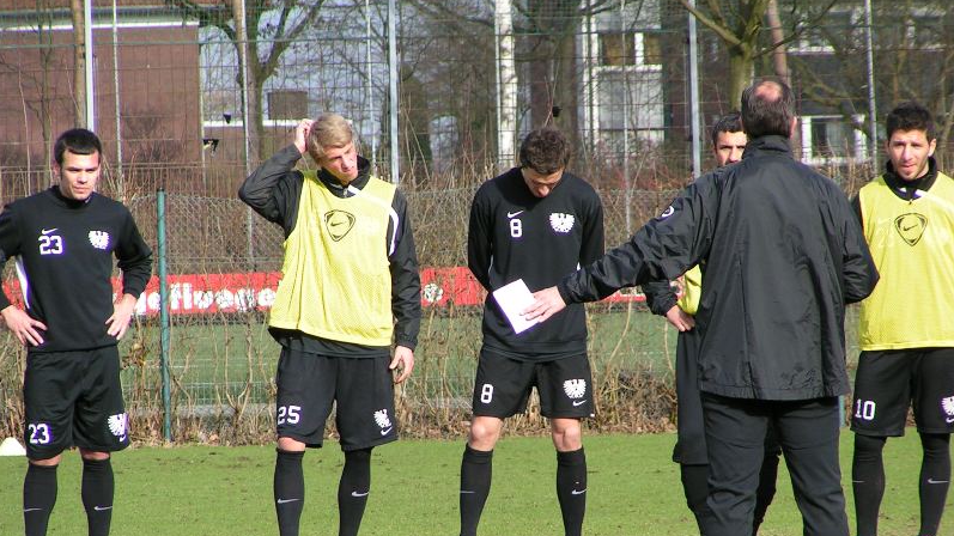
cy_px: 346
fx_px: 9409
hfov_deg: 5.8
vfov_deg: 3.3
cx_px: 476
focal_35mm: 372
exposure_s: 1/320
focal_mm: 52
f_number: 4.5
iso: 50
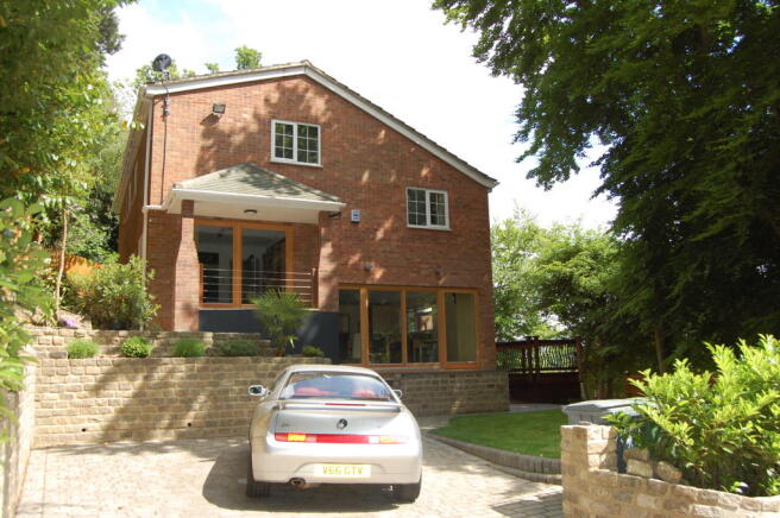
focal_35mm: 30
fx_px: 649
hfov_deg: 62.0
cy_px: 259
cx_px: 390
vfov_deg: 43.5
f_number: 5.6
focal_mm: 20
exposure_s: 1/500
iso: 360
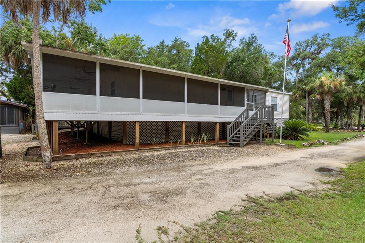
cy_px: 122
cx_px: 182
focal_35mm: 18
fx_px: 182
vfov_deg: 67.3
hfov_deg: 90.0
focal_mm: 12
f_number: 8
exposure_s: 1/320
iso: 320
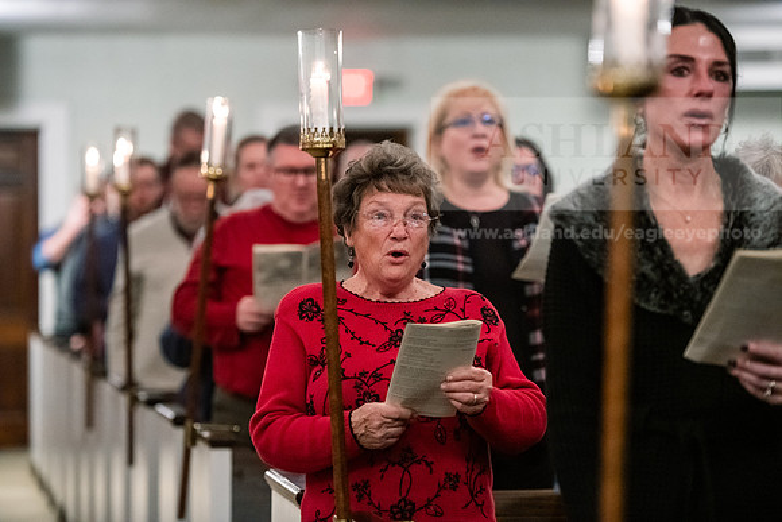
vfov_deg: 10.2
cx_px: 391
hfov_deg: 15.2
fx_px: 2933
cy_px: 261
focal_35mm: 135
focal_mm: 135
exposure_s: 1/160
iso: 6400
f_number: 2.8
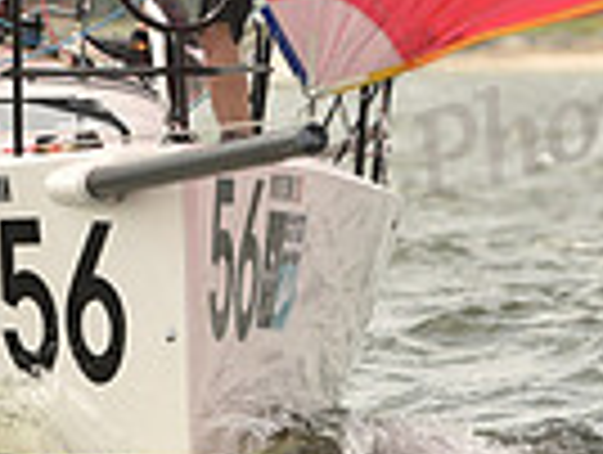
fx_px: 29038
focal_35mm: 1664
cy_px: -88
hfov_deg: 1.2
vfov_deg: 0.9
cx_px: 184
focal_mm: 400
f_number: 6.3
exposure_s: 1/1250
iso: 320
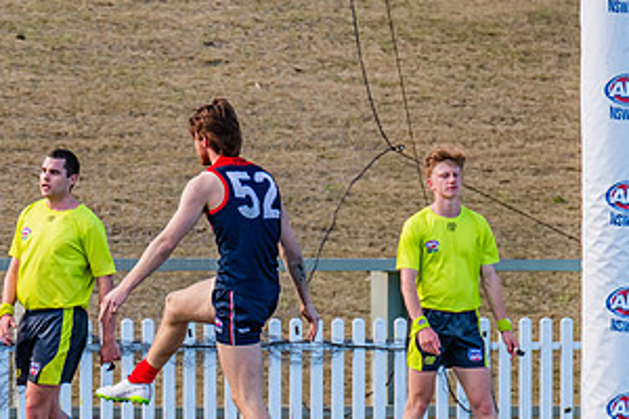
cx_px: 236
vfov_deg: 1.0
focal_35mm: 1332
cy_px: 283
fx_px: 23271
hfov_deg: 1.5
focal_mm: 420
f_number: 5
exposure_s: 1/1600
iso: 800
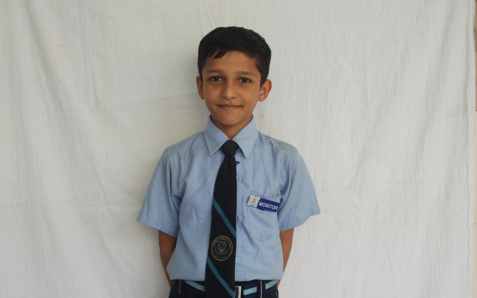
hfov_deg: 46.2
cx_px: 238
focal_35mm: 43
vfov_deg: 29.9
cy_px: 148
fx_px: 559
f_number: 4
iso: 200
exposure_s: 1/60
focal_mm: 28
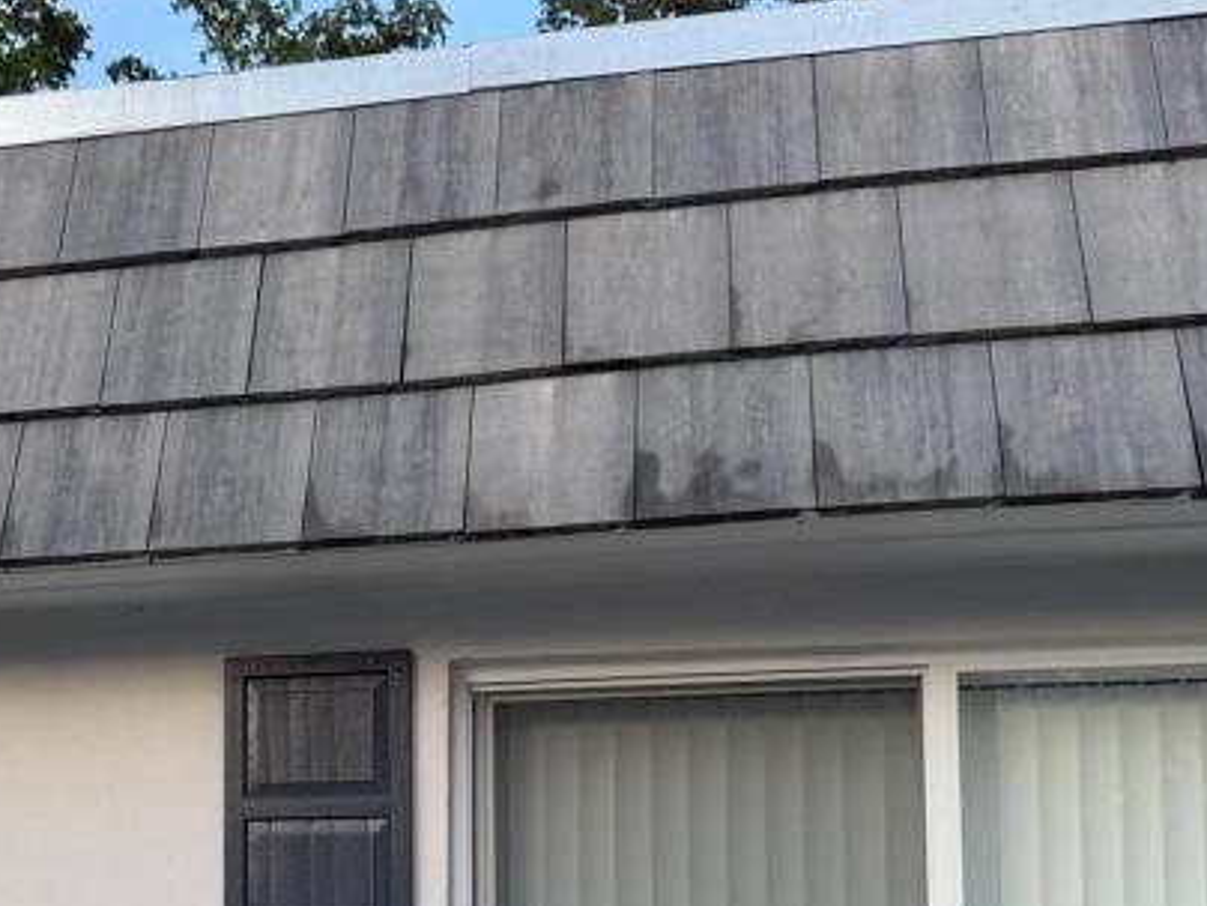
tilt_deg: +4.2
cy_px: 807
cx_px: 239
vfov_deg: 24.9
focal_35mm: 57
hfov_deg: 32.8
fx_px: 1987
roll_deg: -0.6
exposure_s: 1/121
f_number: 1.78
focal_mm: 6.76
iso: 100
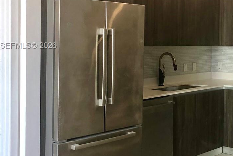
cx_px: 218
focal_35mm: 66
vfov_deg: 20.5
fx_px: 427
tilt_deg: -1.8
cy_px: 46
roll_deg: -0.8
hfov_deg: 29.0
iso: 40
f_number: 1.8
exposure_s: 1/30
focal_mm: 3.99
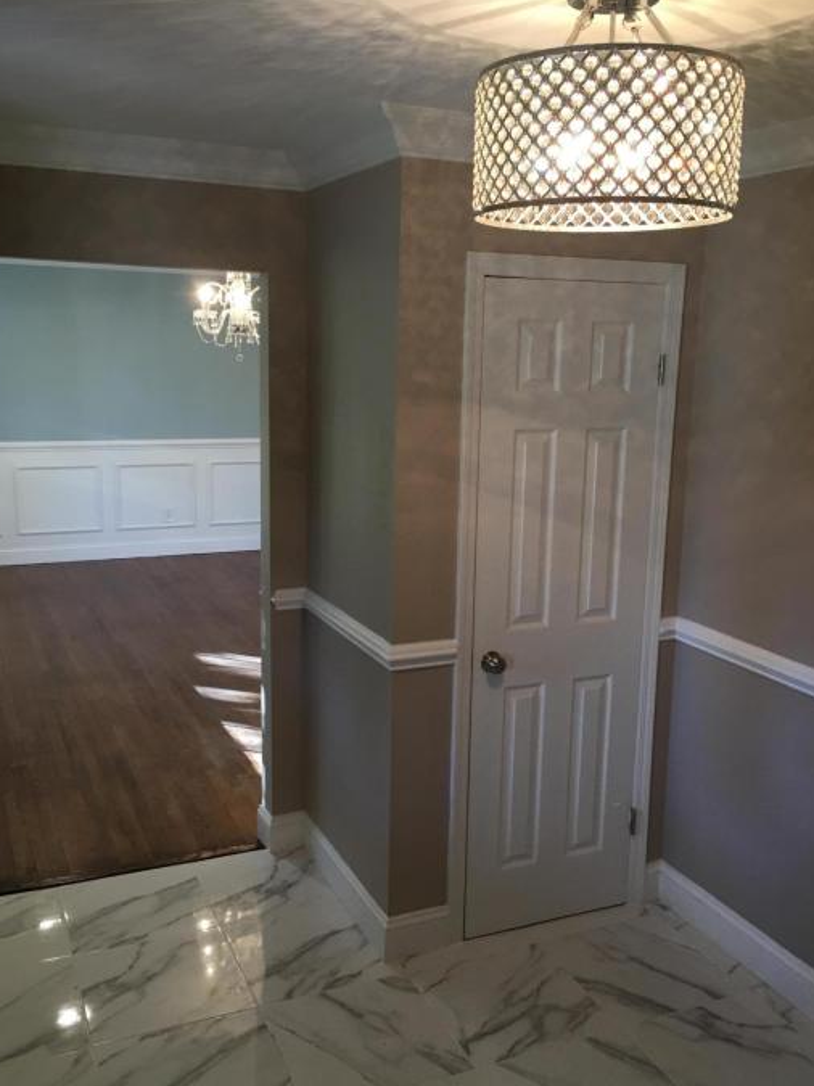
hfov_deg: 42.9
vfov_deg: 55.4
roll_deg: -1.3
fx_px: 1035
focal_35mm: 33
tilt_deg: -10.5
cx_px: 412
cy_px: 558
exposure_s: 1/30
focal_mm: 4.15
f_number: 2.2
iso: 40
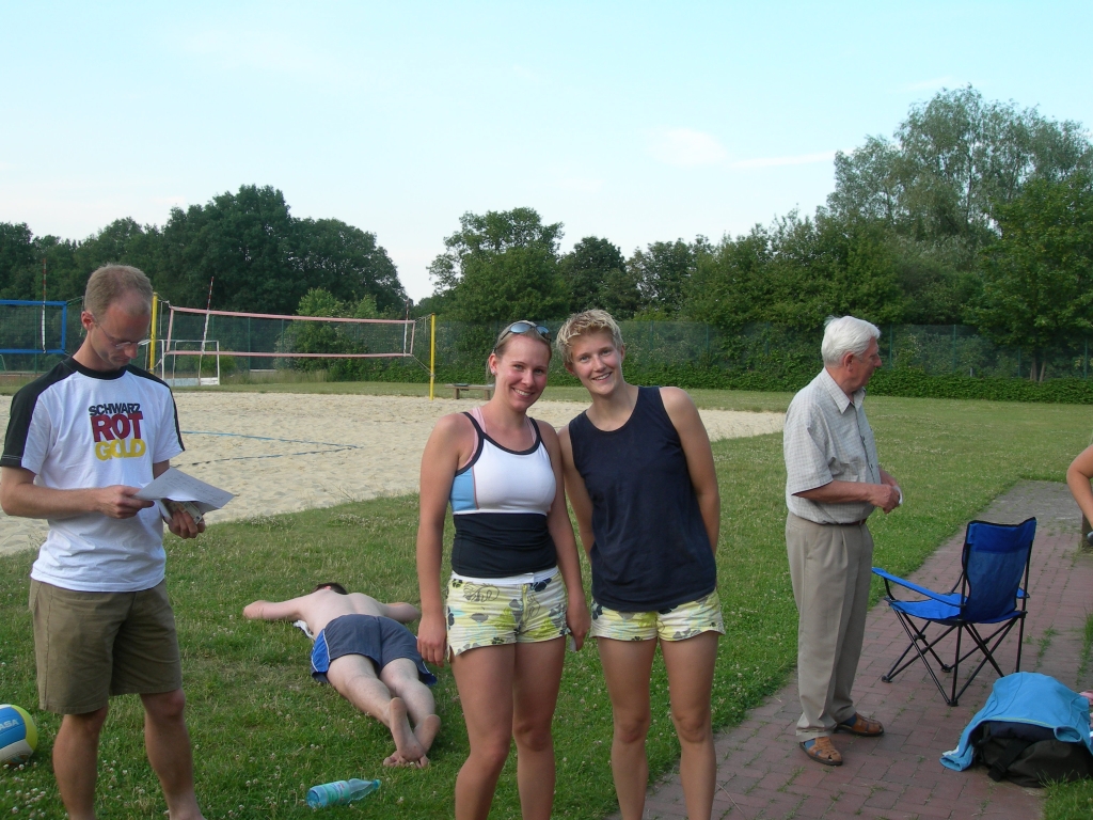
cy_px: 410
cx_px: 546
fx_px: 1200
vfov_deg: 37.7
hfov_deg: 49.0
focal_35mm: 38
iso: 50
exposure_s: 1/148
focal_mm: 7.8
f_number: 4.8
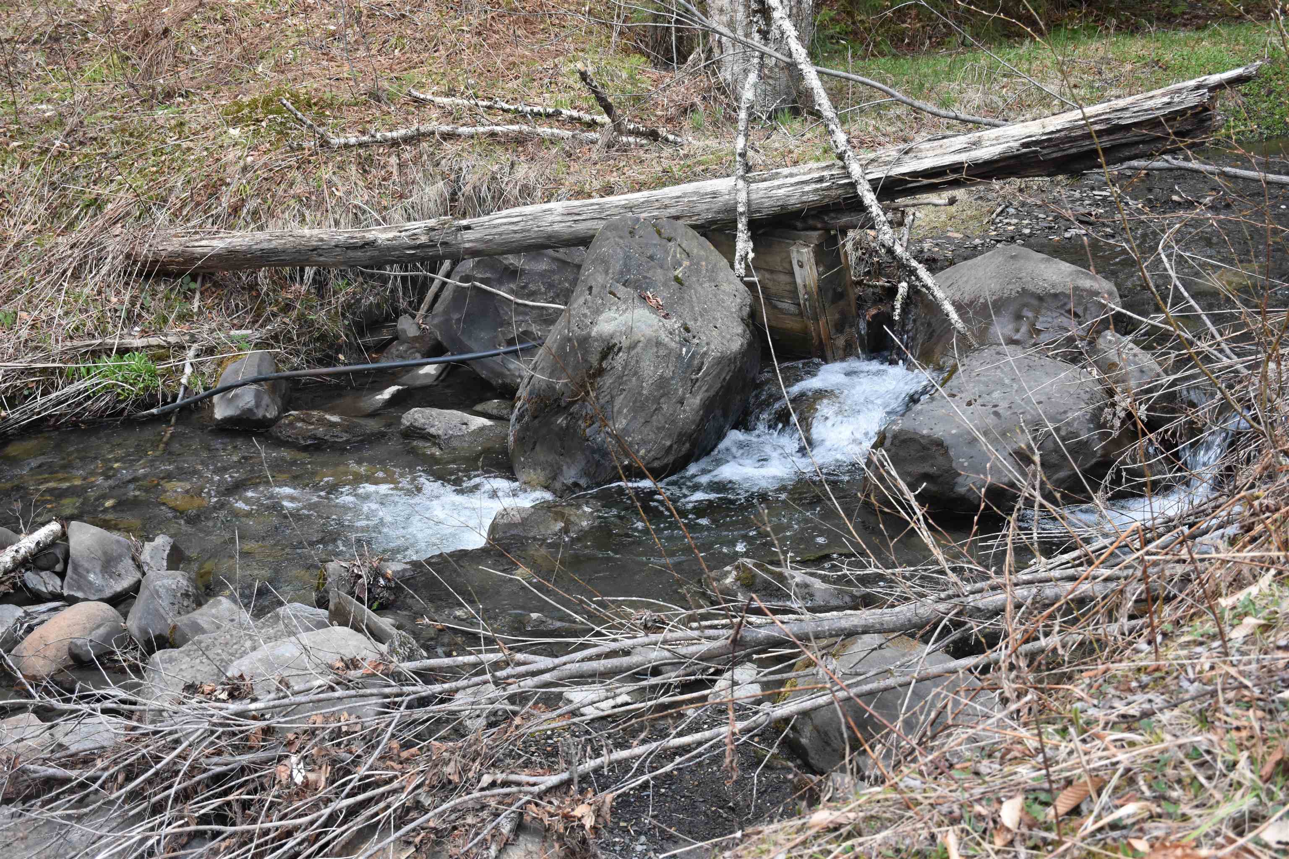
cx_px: 644
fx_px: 1611
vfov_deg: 29.9
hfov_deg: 43.6
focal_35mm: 45
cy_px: 430
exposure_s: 1/125
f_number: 5.6
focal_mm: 30
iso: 800
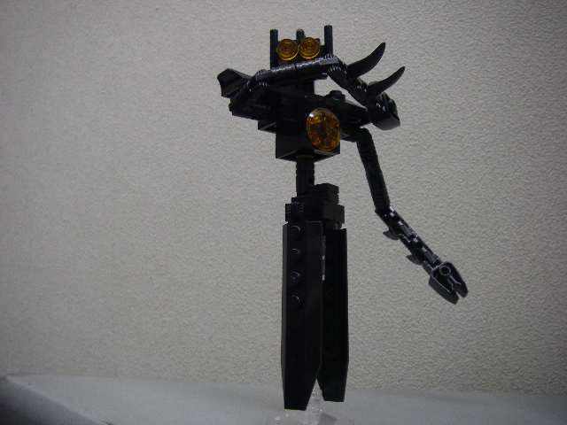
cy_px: 212
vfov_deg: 37.7
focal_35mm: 38
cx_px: 284
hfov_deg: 49.0
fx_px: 622
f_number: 3.3
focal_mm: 6.3
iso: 160
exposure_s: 1/15
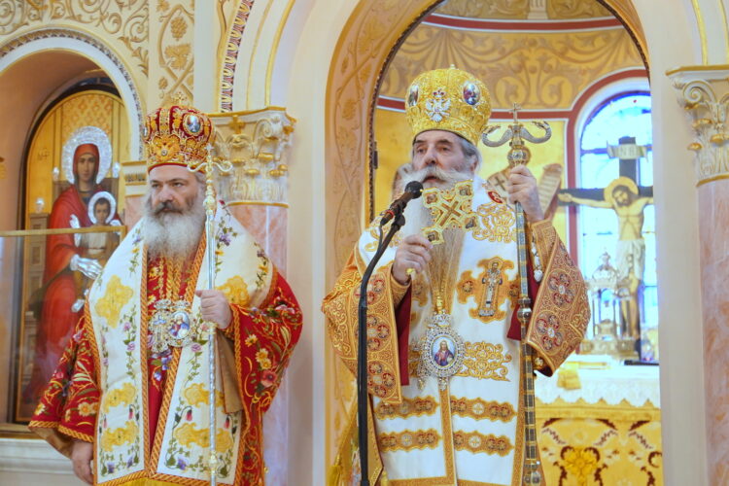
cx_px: 364
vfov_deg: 29.9
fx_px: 911
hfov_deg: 43.6
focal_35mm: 45
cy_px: 243
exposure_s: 1/200
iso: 1600
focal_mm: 30
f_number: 3.5
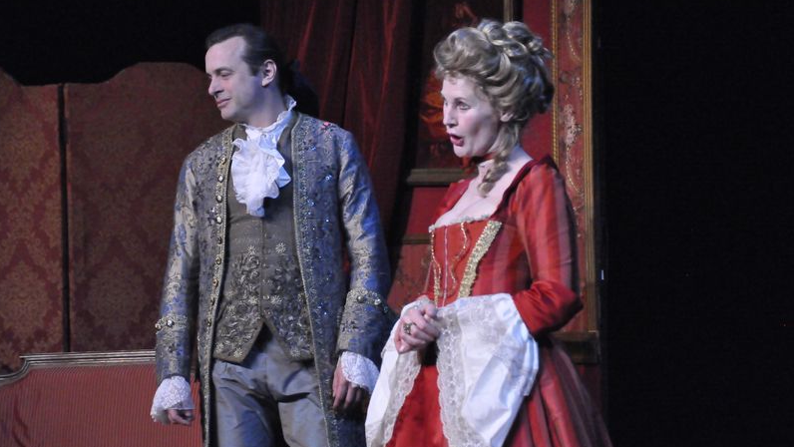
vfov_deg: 7.3
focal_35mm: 166
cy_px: 224
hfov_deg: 13.0
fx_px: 3485
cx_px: 396
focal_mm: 105
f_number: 5.6
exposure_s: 1/125
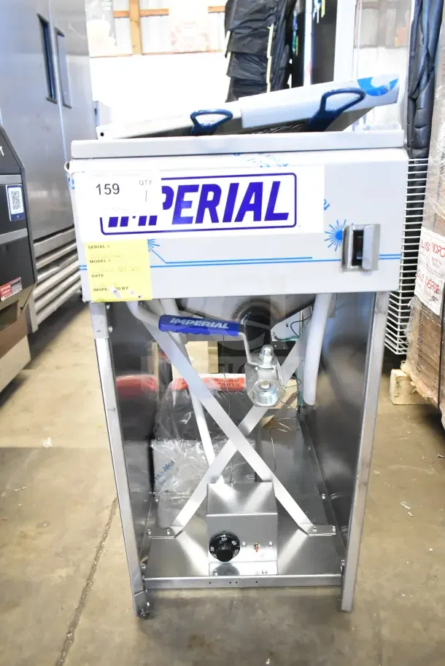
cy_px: 333
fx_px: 500
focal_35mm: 27
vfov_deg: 67.4
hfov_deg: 48.0
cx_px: 222
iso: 3600
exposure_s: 1/30
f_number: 3.5
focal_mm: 18
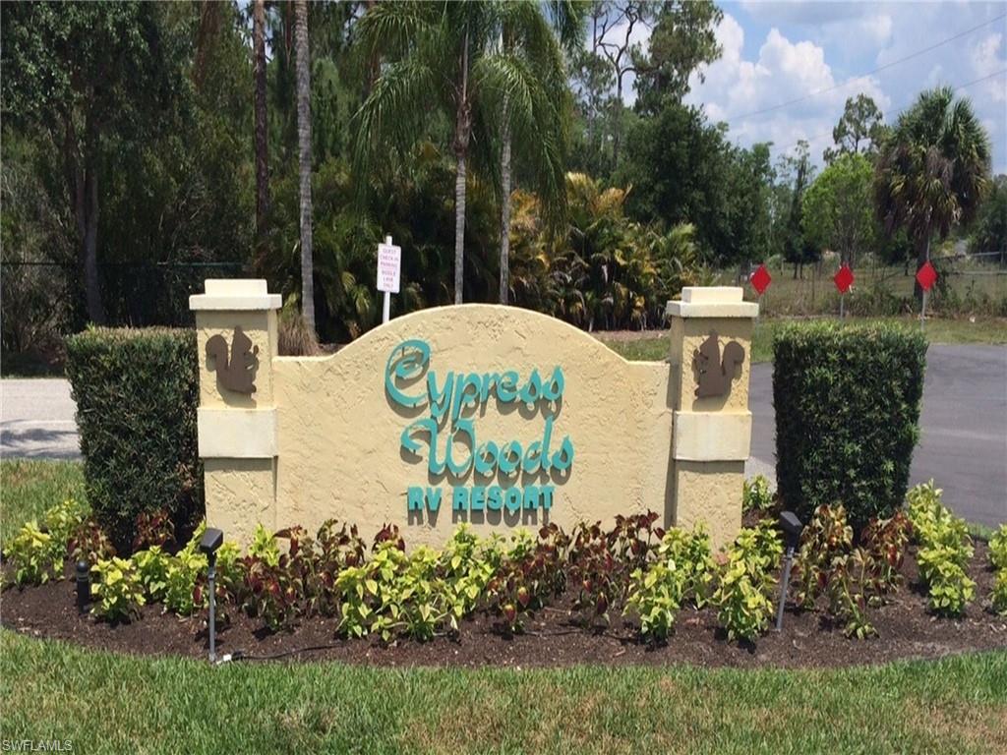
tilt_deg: -14.8
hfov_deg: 61.7
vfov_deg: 48.2
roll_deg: +1.6
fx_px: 844
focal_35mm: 29
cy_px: 378
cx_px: 504
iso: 32
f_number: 2.2
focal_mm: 4.15
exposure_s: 1/3165
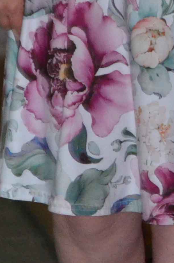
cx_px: 279
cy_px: -56
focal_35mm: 444
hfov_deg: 3.1
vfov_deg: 4.6
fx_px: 3230
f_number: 5.6
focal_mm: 55
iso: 1600
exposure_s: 1/60
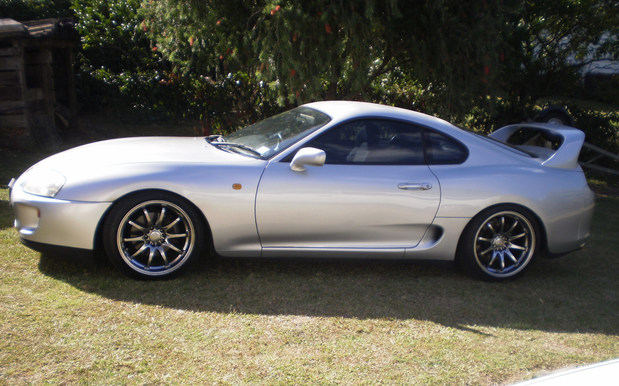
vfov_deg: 26.3
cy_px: 236
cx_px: 317
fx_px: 826
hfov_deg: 41.1
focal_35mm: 49
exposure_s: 1/640
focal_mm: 7.4
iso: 100
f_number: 3.5
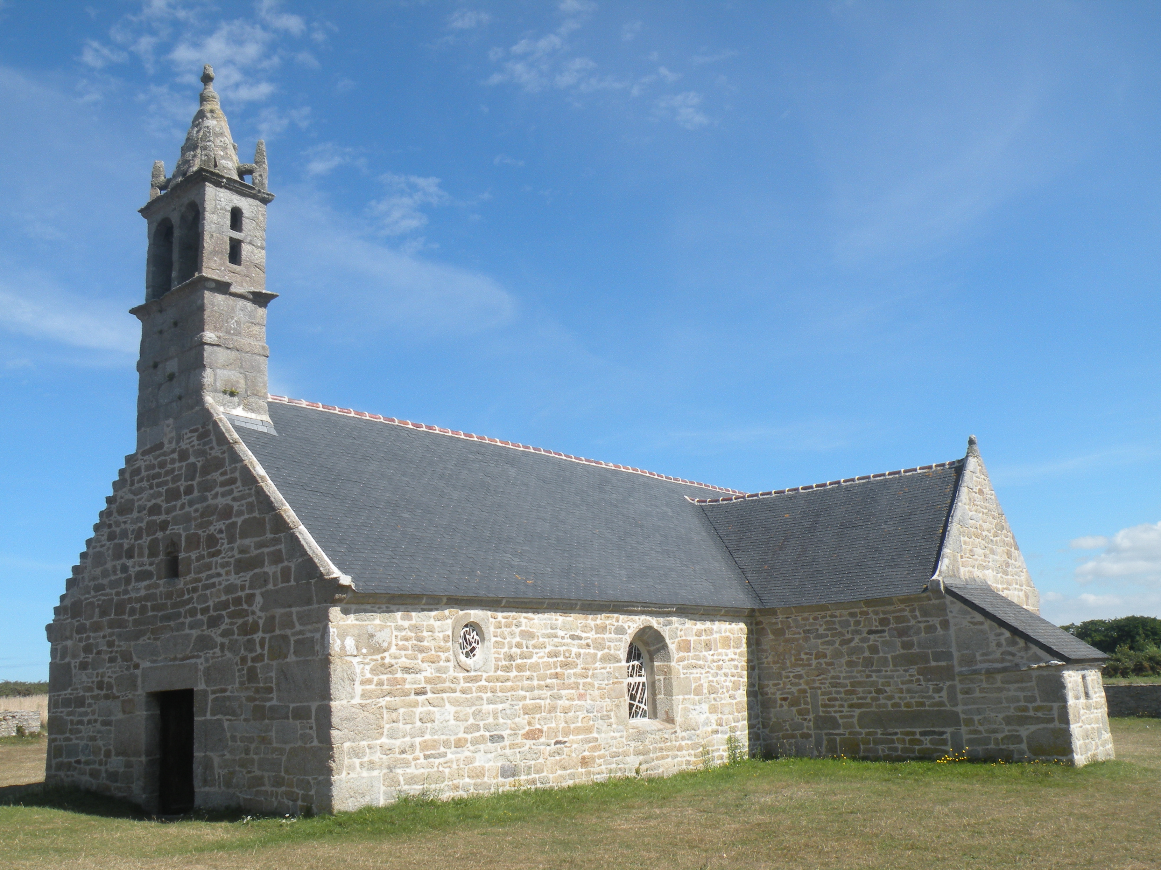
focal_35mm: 33
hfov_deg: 55.4
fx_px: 1107
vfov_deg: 42.9
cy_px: 435
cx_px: 580
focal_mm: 5.8
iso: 64
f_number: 7.1
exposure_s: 1/192
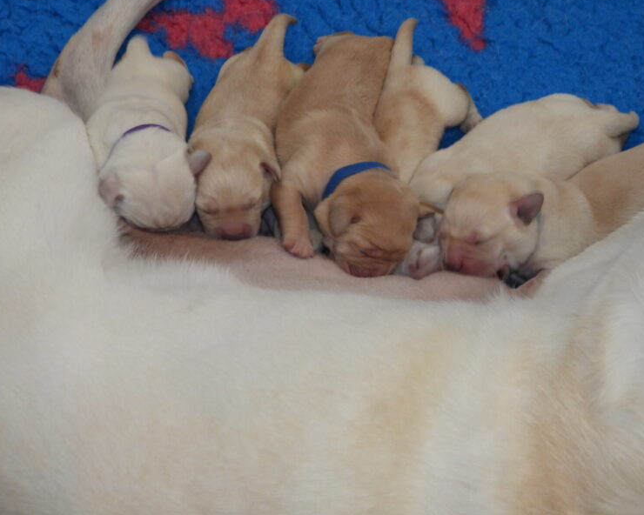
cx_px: 341
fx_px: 1105
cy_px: 255
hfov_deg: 32.5
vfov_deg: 26.2
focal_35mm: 58
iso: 200
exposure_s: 1/30
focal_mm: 9.8
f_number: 3.5
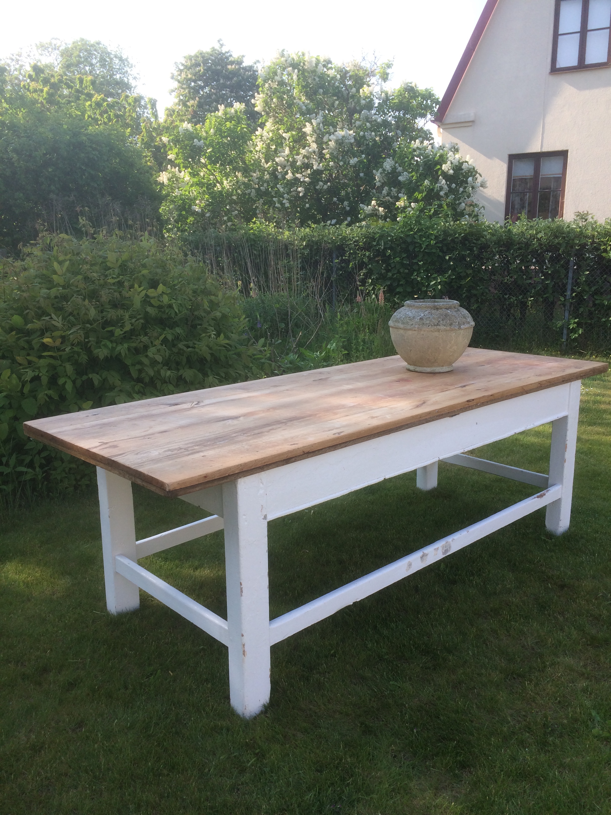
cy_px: 408
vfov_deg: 61.7
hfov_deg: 48.2
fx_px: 682
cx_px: 306
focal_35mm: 29
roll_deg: -0.9
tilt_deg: -14.0
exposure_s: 1/562
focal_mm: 4.15
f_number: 2.2
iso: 32
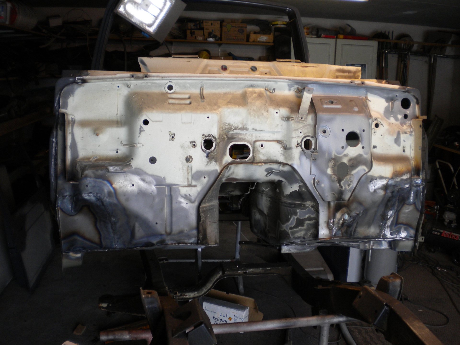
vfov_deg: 40.7
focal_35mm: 35
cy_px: 172
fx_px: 465
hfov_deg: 52.6
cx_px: 230
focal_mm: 6.3
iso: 143
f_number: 3.1
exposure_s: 1/57.7
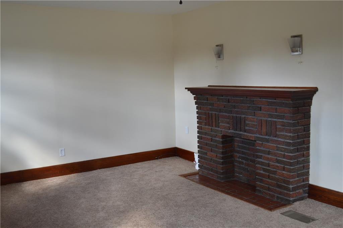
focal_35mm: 36
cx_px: 172
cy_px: 114
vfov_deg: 36.8
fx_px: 343
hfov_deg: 53.2
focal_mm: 24
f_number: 4
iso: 400
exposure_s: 1/40
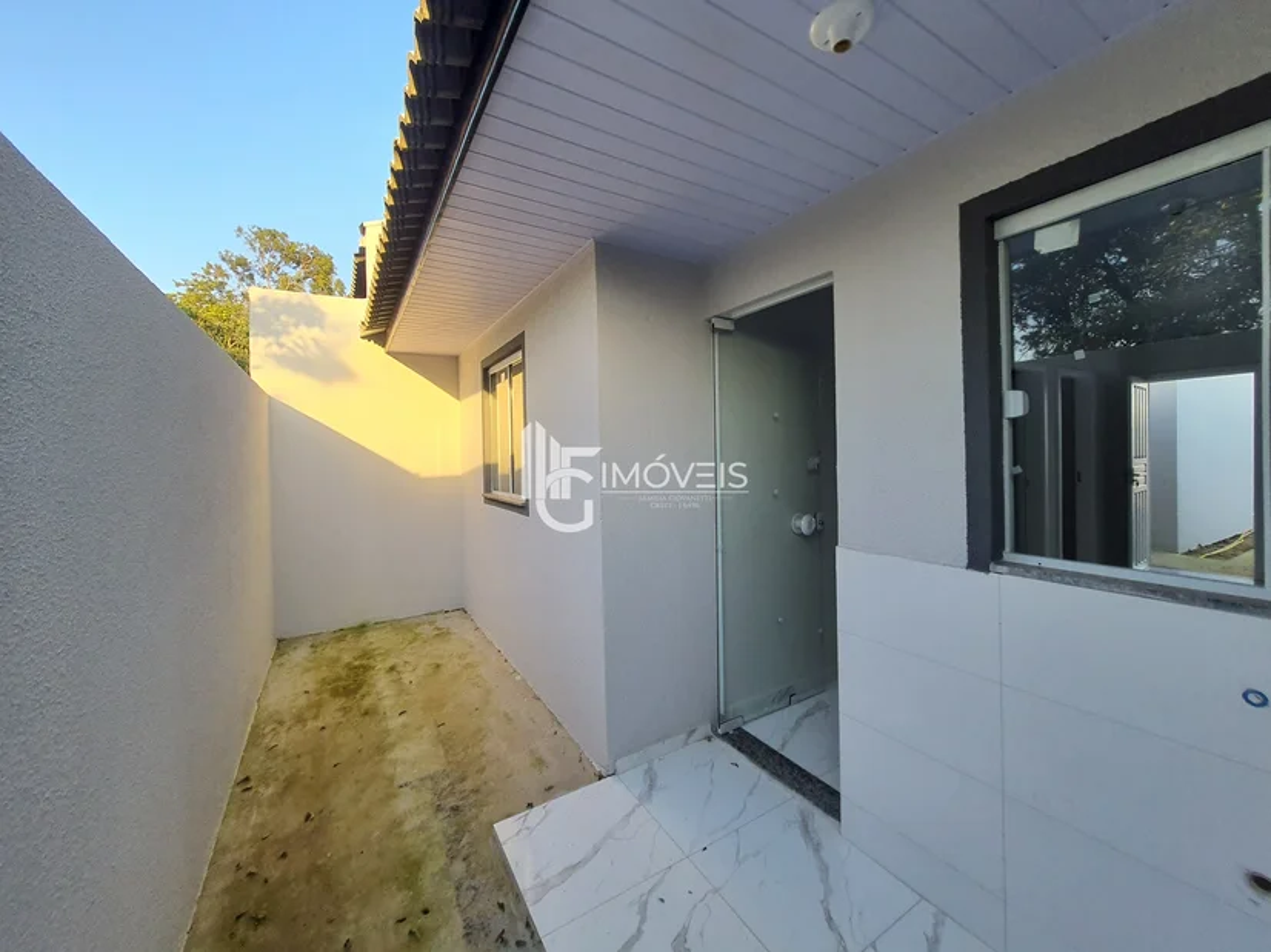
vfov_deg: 89.9
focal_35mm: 13
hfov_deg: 106.2
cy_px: 476
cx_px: 636
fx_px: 477
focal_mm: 1.74
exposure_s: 1/158
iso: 50
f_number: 2.2
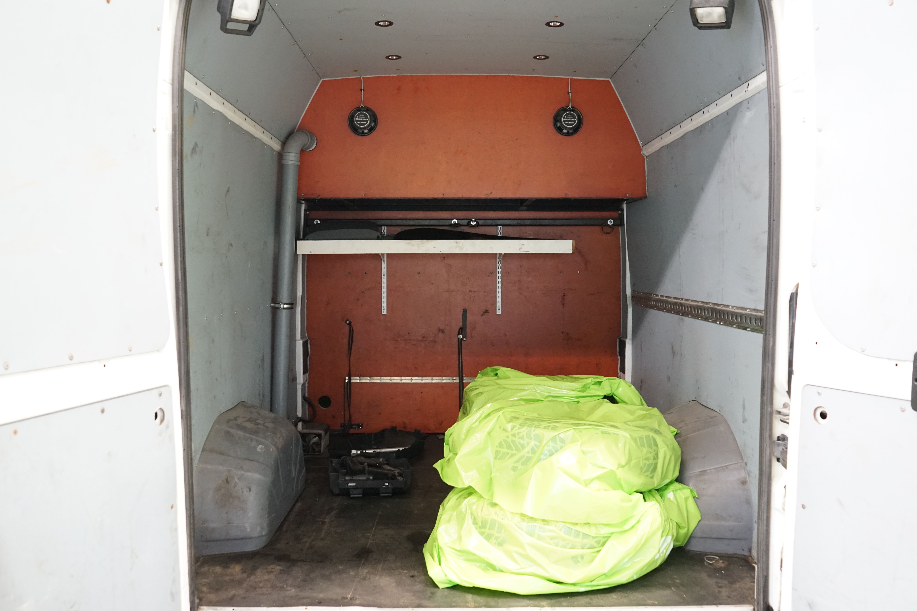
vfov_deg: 46.4
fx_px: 713
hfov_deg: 65.5
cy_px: 306
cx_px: 458
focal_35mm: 28
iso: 4000
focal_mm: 28
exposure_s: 1/20
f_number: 5
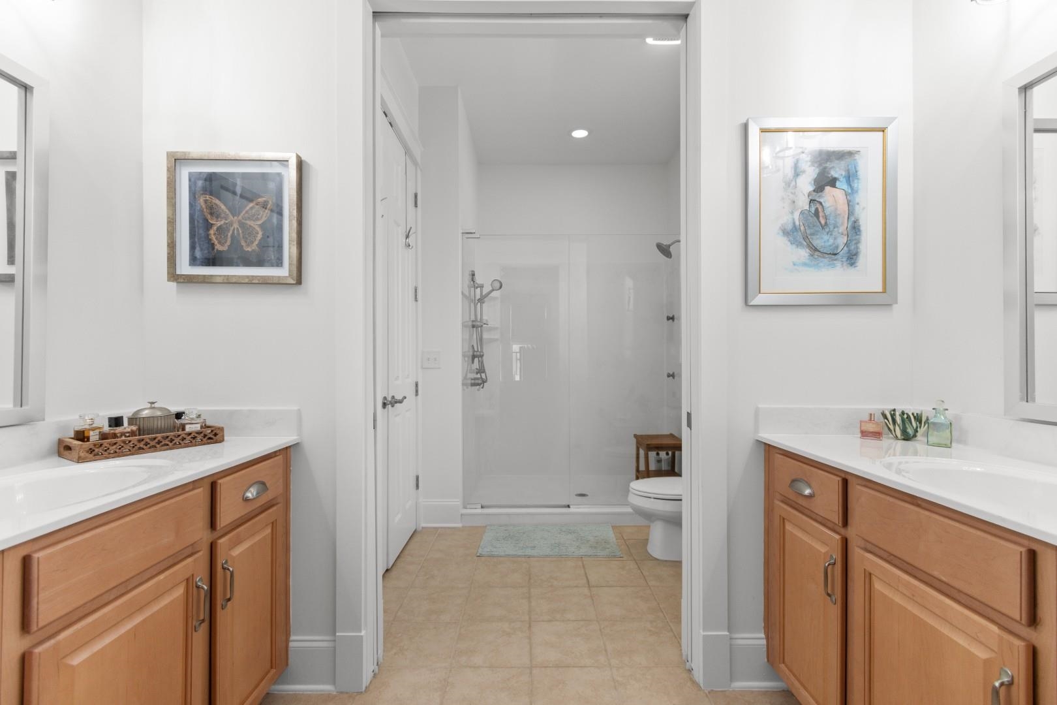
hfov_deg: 100.4
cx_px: 528
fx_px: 440
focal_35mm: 15
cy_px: 352
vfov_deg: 77.3
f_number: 4.5
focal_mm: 10
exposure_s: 1/10
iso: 100
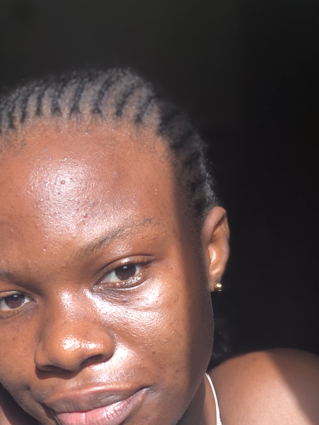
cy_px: 288
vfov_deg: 33.4
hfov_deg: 25.3
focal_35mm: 57
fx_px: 700
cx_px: 75
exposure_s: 1/120
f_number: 2.2
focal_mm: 2.87
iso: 25
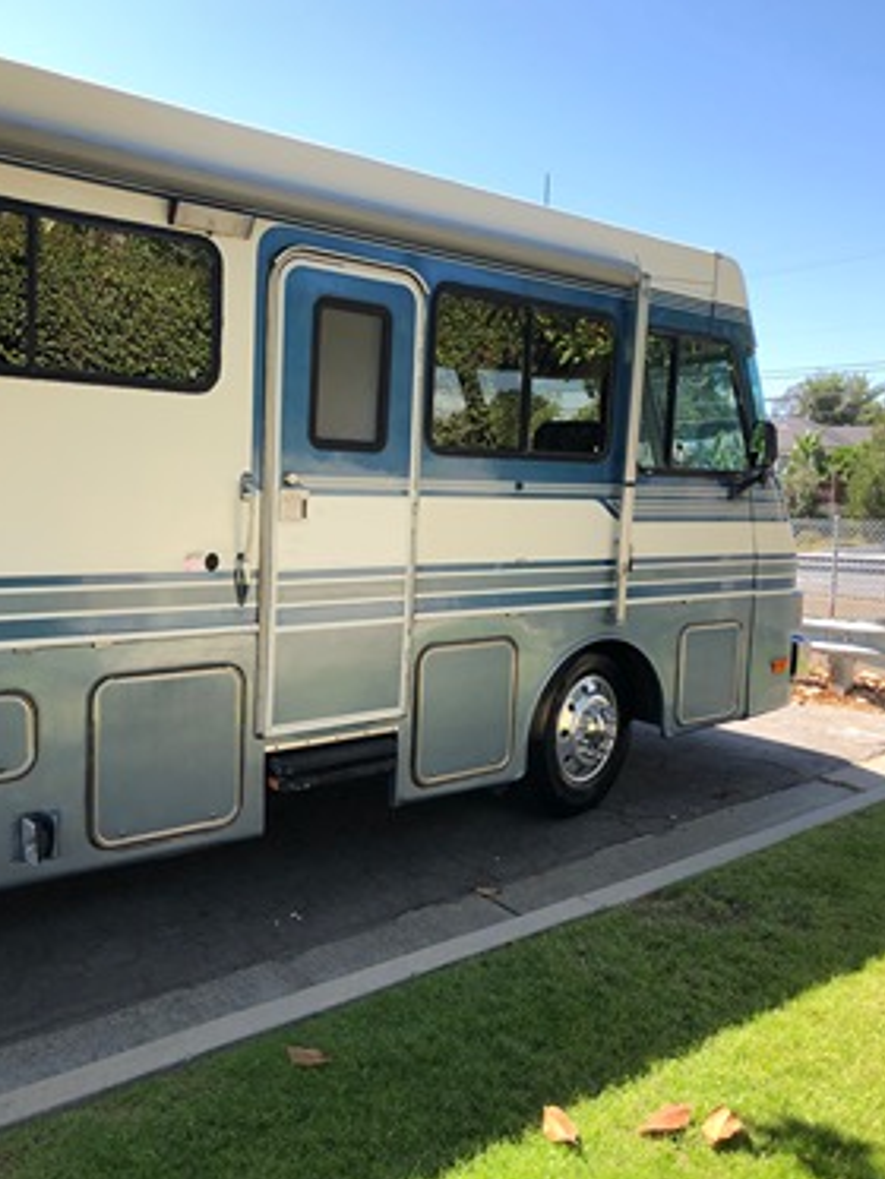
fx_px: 1022
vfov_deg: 59.9
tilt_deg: -2.8
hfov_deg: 46.8
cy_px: 572
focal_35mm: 30
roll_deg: -2.3
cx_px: 455
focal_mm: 4
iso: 20
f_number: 1.8
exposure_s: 1/695
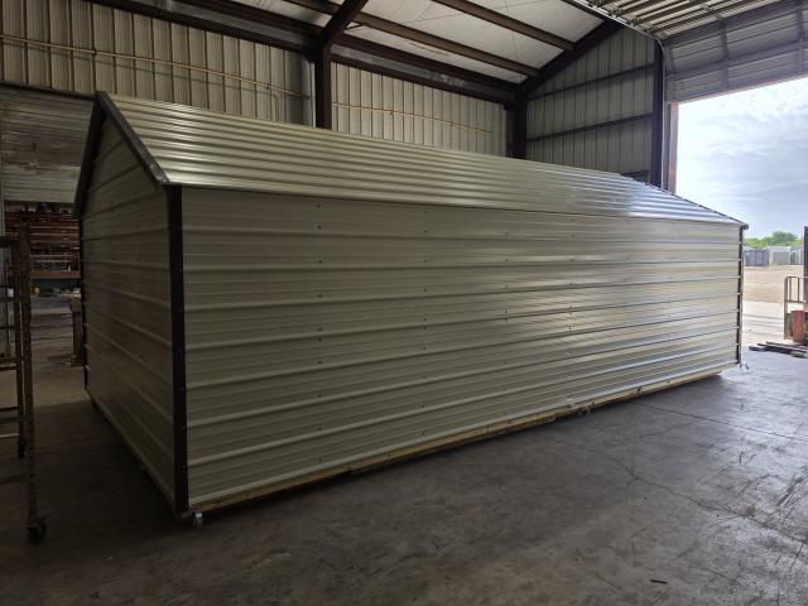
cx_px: 404
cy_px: 303
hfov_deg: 73.9
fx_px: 537
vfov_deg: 58.9
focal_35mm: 23
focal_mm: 6.5
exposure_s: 1/234
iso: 10
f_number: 1.4
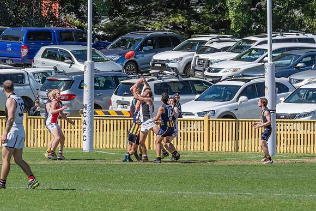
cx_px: 180
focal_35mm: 448
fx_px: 3933
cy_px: 118
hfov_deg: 4.6
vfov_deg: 3.1
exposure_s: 1/2000
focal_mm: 260
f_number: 13
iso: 800
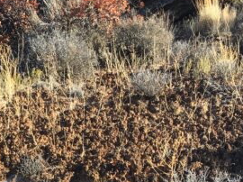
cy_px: 228
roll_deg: +0.5
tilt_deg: -18.4
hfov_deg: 22.6
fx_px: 603
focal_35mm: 86
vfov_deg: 16.3
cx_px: 73
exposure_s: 1/458
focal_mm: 4.15
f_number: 2.2
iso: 25
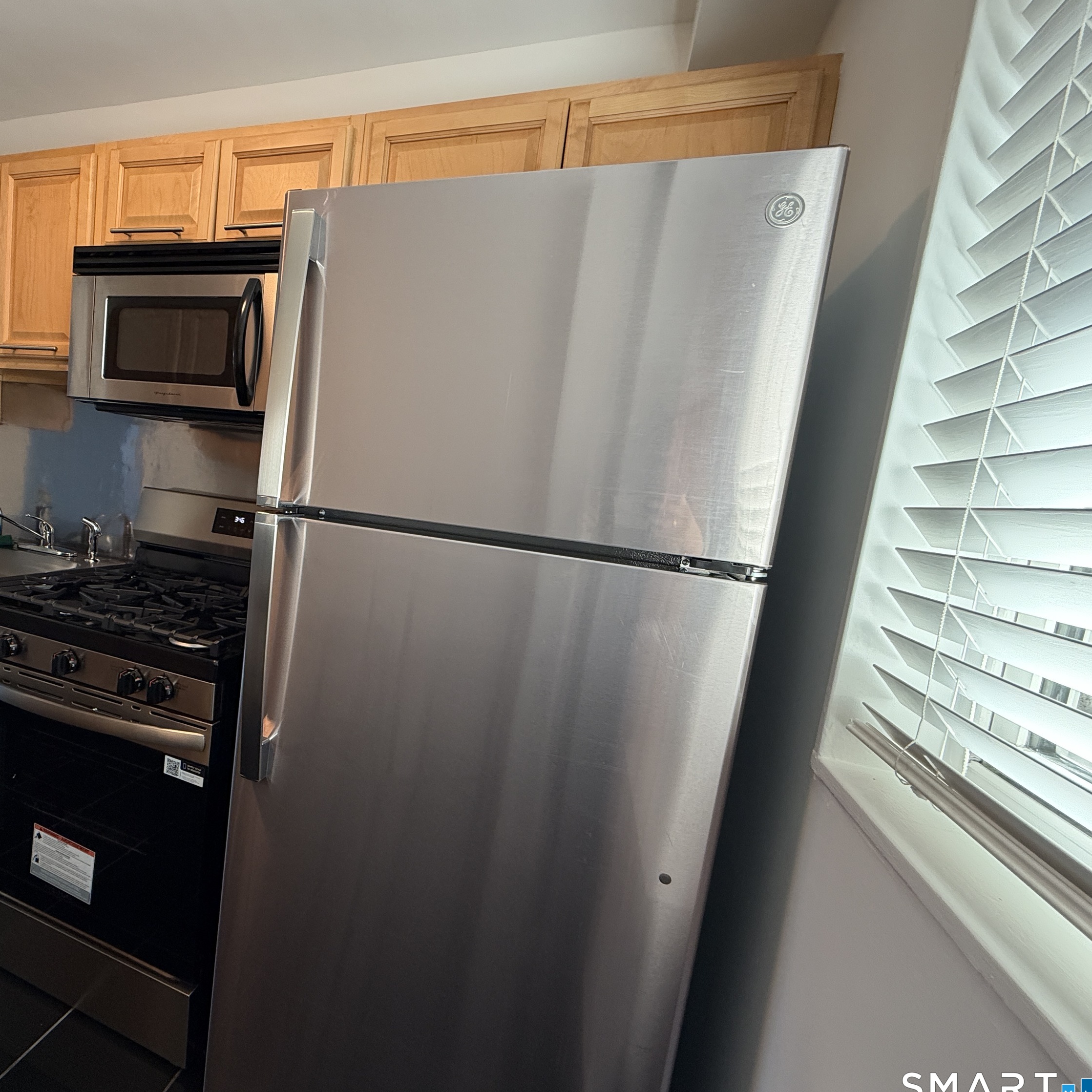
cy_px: 549
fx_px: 607
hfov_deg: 81.5
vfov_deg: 84.0
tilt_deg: -6.5
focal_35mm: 17
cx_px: 375
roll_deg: -6.0
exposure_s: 1/60
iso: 200
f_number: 2.2
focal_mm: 2.22
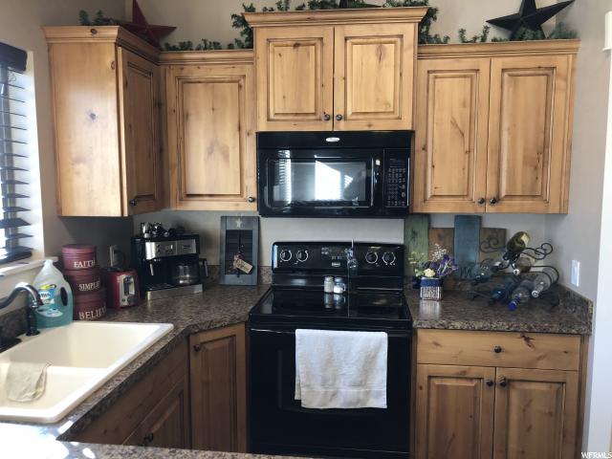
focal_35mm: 28
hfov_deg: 63.4
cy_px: 230
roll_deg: -0.9
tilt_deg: -5.5
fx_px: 495
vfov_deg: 49.7
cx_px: 306
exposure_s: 1/30
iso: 40
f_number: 1.8
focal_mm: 4
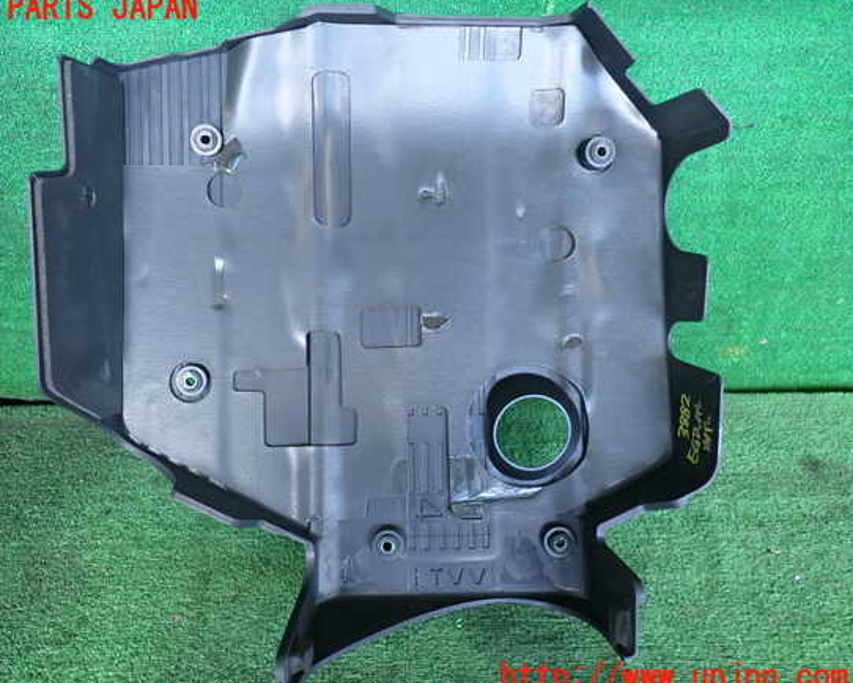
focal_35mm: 27
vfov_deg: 53.2
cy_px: 343
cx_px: 384
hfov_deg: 63.9
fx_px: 682
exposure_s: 1/125
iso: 320
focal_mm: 4.5
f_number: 2
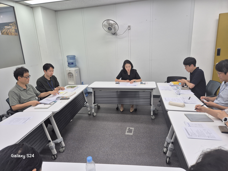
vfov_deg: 58.9
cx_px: 114
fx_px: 151
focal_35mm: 23
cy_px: 86
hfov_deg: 73.9
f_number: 1.8
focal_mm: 5.4
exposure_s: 1/120
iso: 64
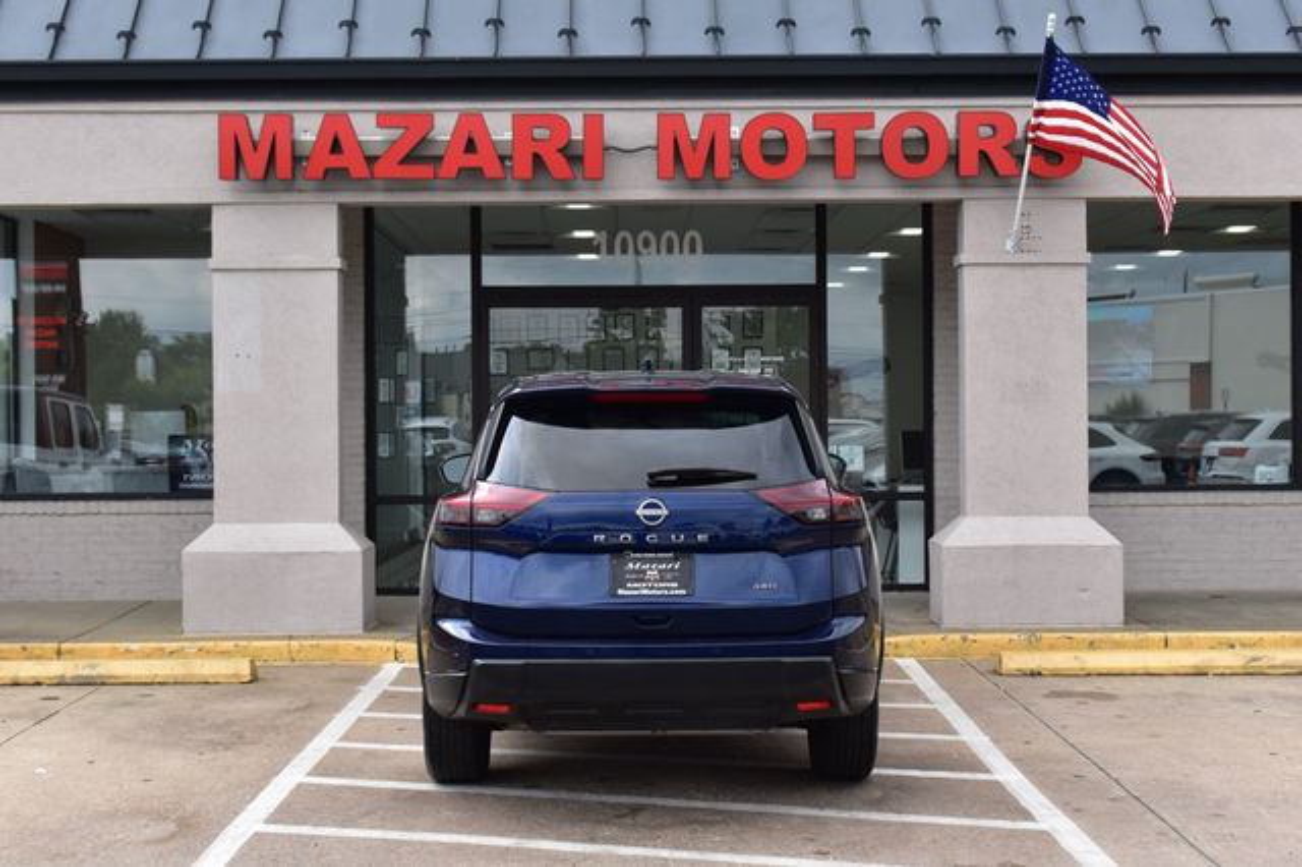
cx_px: 651
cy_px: 434
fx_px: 2060
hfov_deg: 35.1
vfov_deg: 23.8
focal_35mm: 57
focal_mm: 38
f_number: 10
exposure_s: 1/250
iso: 400
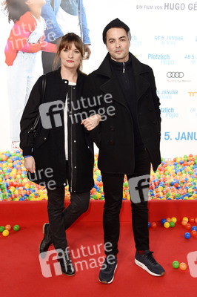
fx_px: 329
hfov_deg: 33.3
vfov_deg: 48.5
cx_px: 98
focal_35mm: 40
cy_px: 148
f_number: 5.6
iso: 500
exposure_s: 1/200
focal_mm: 40
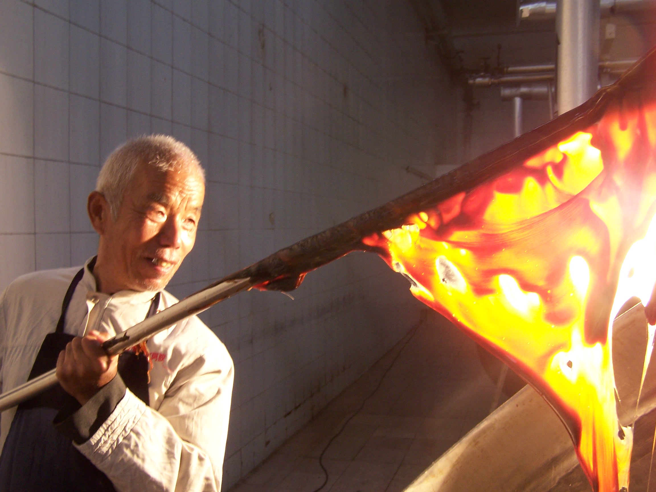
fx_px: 720
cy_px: 246
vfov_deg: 37.7
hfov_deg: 49.0
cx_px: 328
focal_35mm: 38
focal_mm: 6.3
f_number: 2.8
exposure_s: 1/30
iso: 140
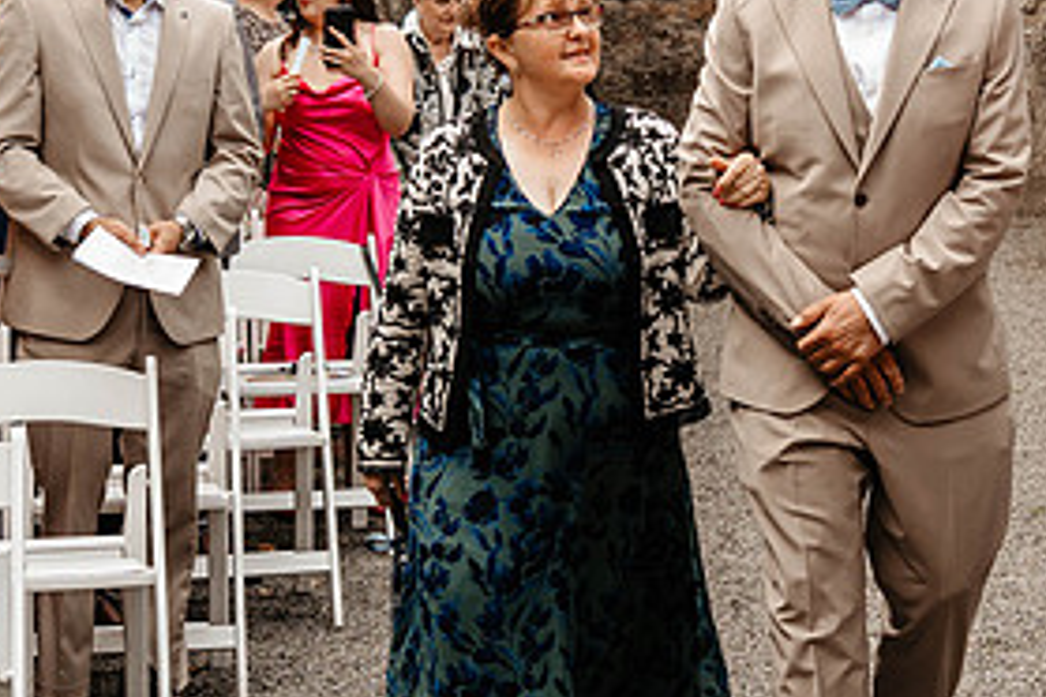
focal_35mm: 108
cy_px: 144
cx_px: 701
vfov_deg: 12.6
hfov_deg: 18.9
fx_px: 3138
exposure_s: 1/320
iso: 800
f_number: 5.6
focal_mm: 35
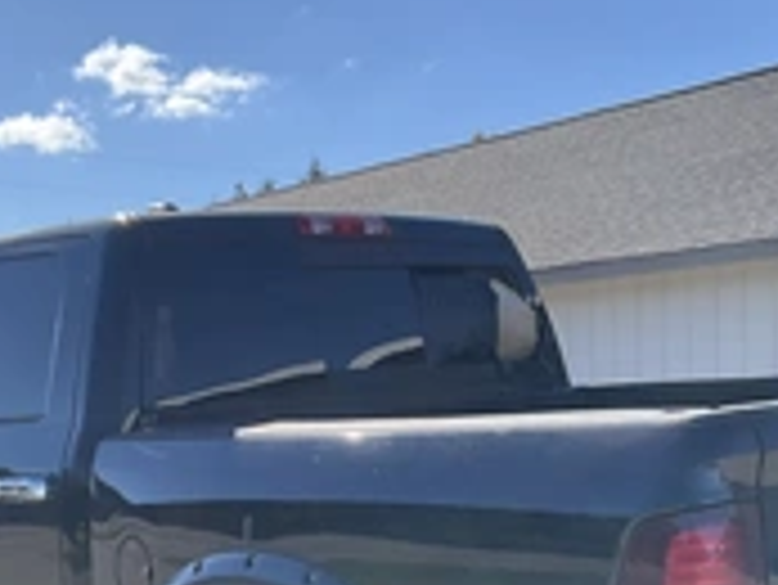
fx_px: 1507
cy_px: 567
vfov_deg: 21.3
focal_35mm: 67
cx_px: 409
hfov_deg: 28.9
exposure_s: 1/997
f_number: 1.8
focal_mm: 3
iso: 25
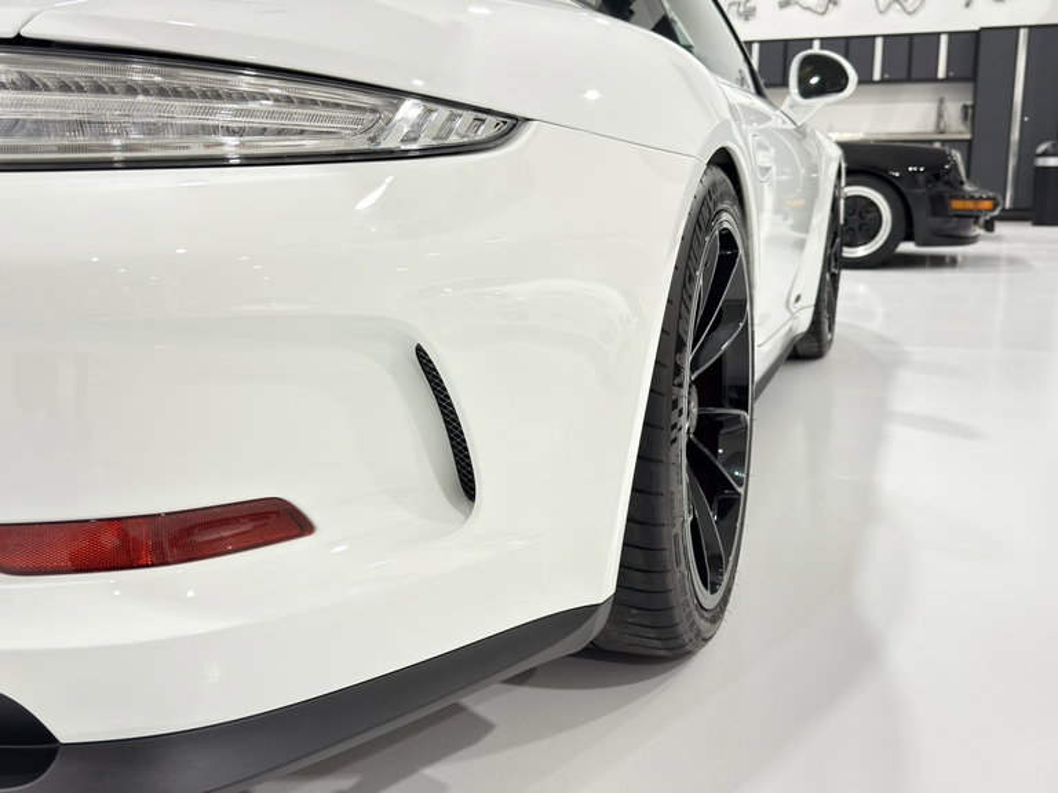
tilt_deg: -11.3
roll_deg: +0.4
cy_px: 396
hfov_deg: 52.6
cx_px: 529
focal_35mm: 35
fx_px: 1070
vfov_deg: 40.7
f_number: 1.78
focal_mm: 6.76
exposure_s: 1/120
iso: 125
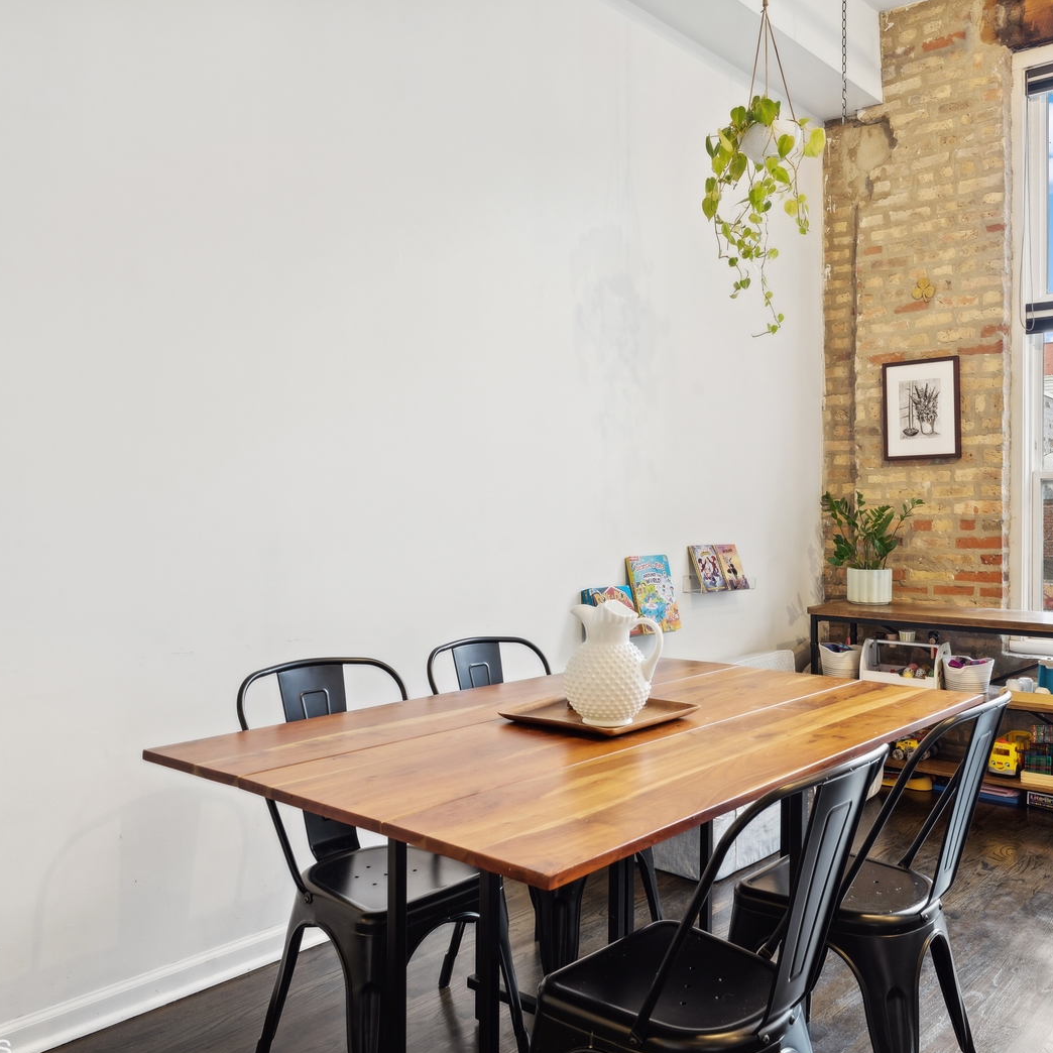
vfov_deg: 55.6
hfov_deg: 55.3
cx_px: 625
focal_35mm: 29
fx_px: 998
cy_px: 519
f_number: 9
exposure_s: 1/3.33
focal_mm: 22
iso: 320
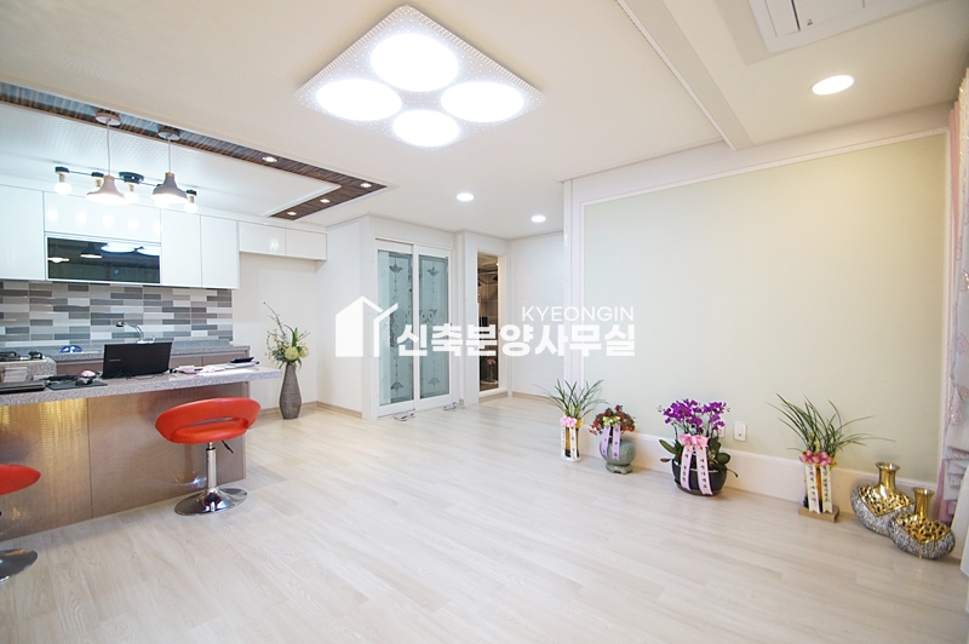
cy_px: 322
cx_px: 484
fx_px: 403
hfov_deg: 100.4
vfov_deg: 77.2
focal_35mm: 15
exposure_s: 1/160
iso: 800
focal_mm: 10
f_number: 3.5
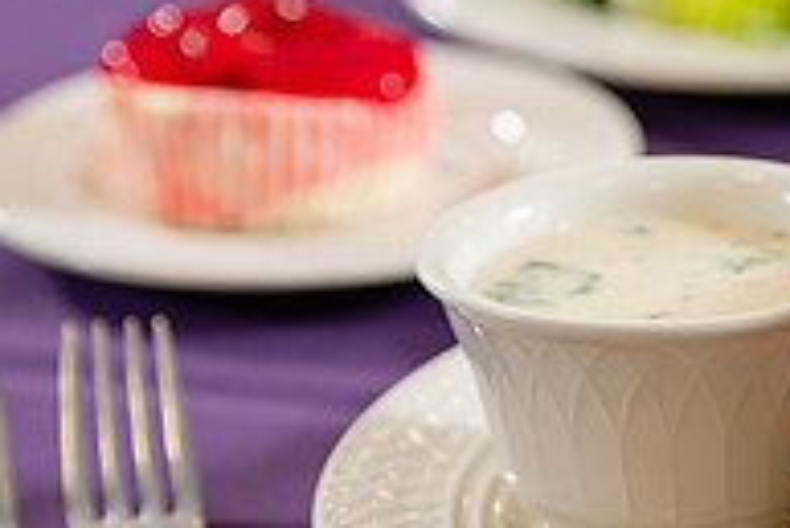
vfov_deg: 4.5
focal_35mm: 306
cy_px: 440
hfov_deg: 6.7
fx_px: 6720
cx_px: 921
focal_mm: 102
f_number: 3.2
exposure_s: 1/160
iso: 250
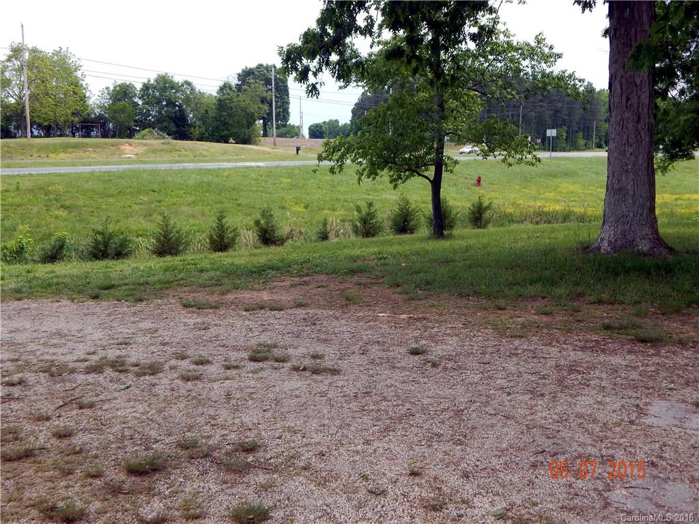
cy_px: 262
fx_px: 767
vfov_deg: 37.7
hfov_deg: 49.0
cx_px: 350
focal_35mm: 38
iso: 125
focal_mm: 6.8
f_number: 3.4
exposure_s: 1/640
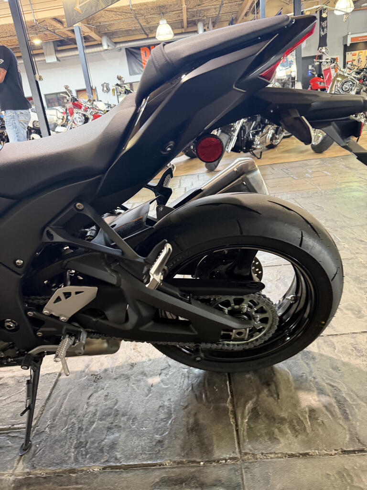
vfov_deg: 71.6
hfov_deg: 56.8
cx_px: 184
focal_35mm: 24
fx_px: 339
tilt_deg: -20.8
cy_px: 245
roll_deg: +11.0
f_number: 1.78
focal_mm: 6.76
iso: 320
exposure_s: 1/60
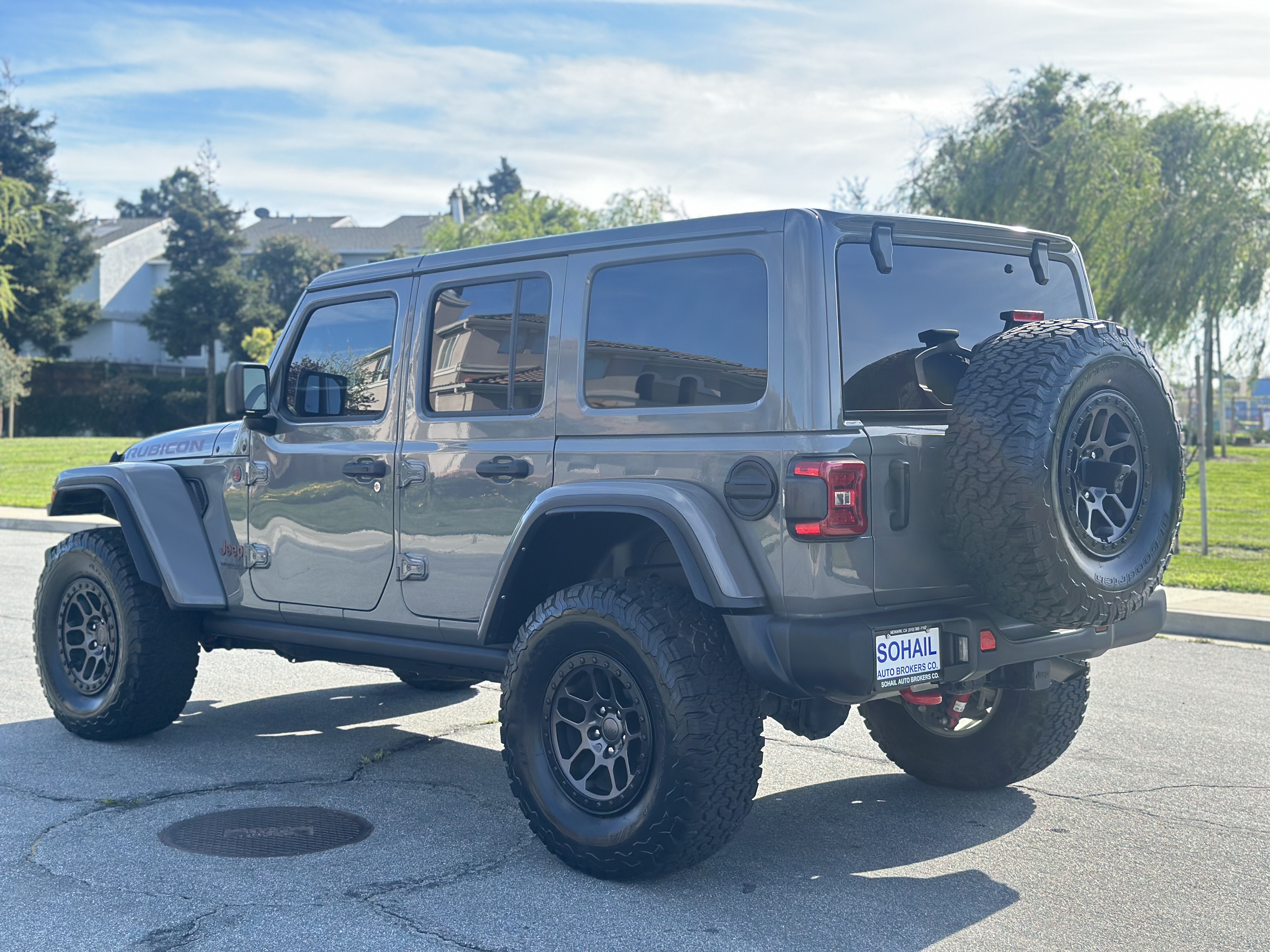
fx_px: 1761
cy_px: 476
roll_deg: -1.2
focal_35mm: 48
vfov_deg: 30.3
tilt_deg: -2.3
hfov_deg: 39.7
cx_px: 635
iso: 80
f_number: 1.78
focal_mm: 6.86
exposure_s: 1/1357
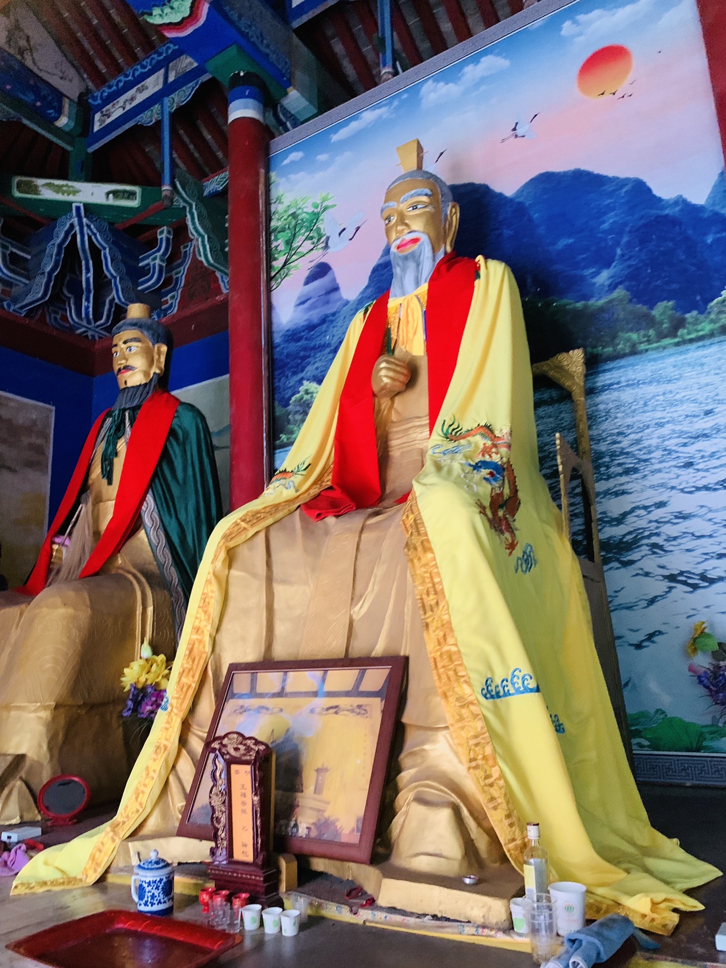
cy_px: 484
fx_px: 727
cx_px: 363
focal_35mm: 26
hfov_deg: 53.1
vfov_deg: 67.3
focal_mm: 4.25
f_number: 1.8
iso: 800
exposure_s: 1/24
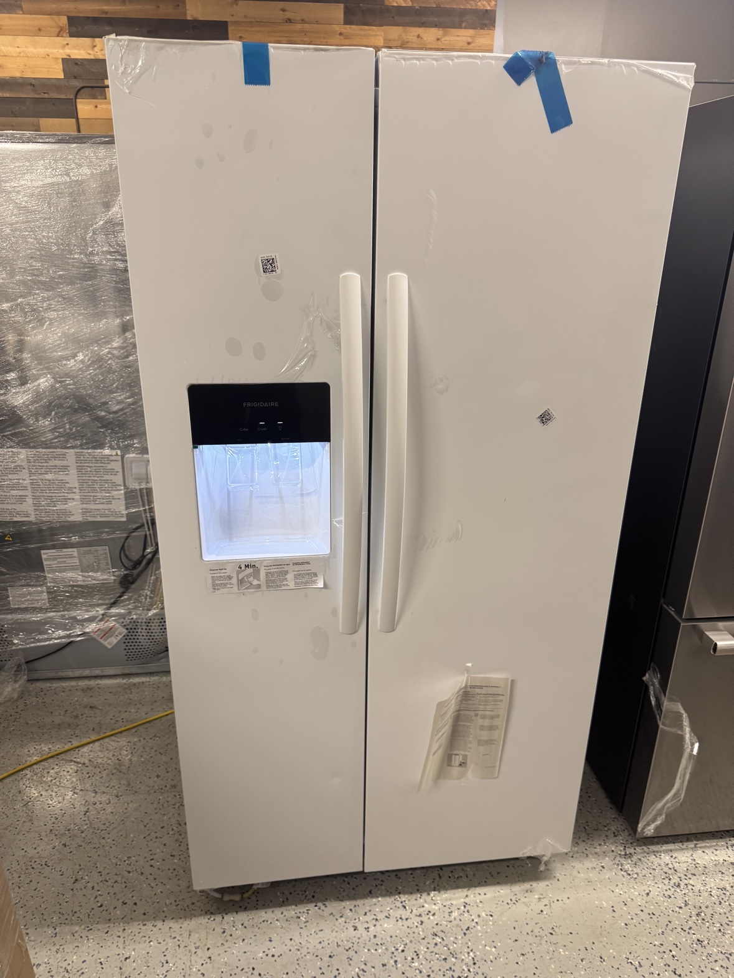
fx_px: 679
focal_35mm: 24
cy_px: 489
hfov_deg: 56.8
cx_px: 367
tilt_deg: -21.7
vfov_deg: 71.6
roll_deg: -1.6
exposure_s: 1/121
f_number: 1.78
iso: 200
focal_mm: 6.76
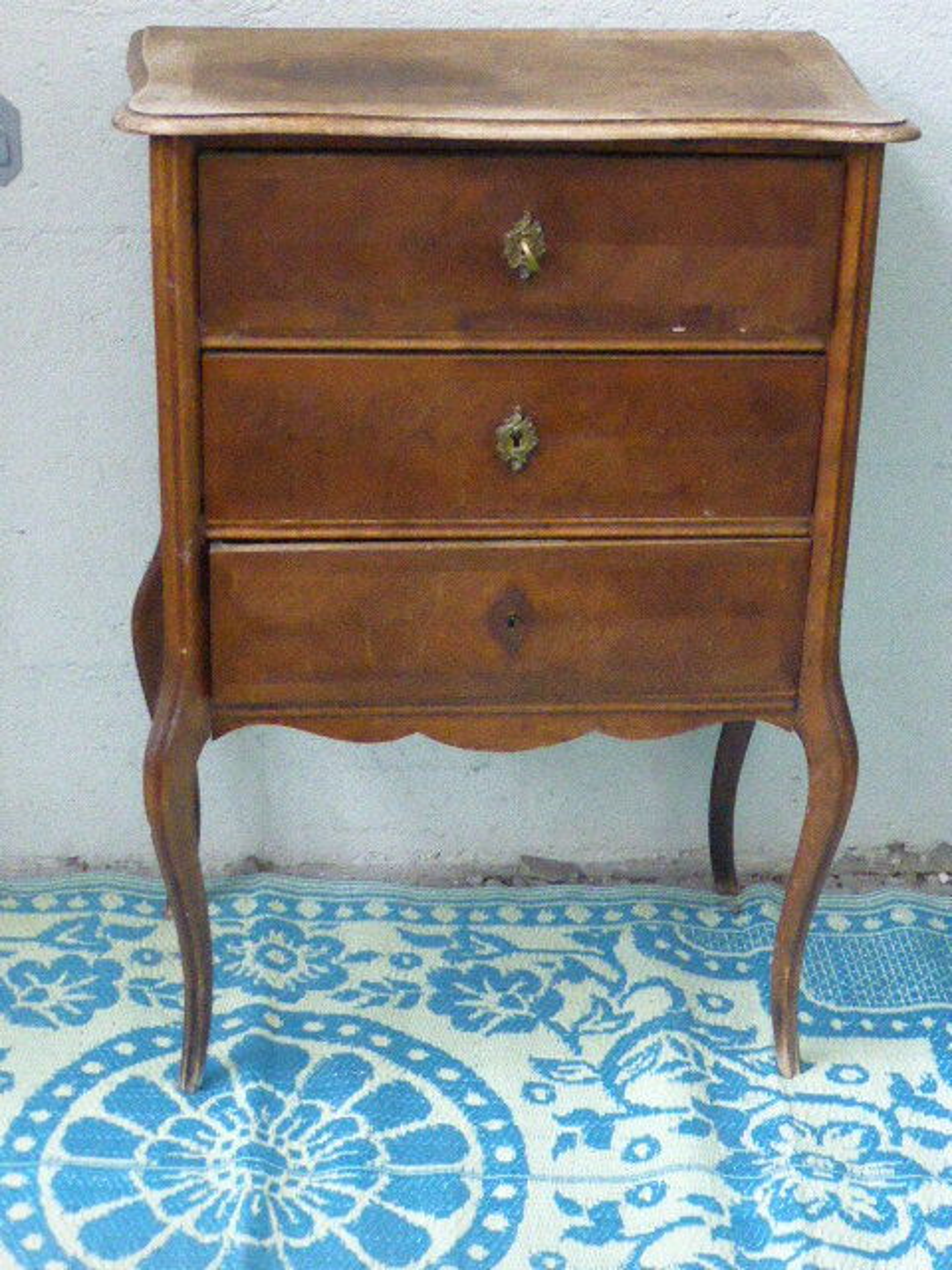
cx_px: 476
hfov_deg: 21.3
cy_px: 635
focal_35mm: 69
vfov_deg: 28.2
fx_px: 2530
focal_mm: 11.7
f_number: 4.9
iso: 2500
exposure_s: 1/60
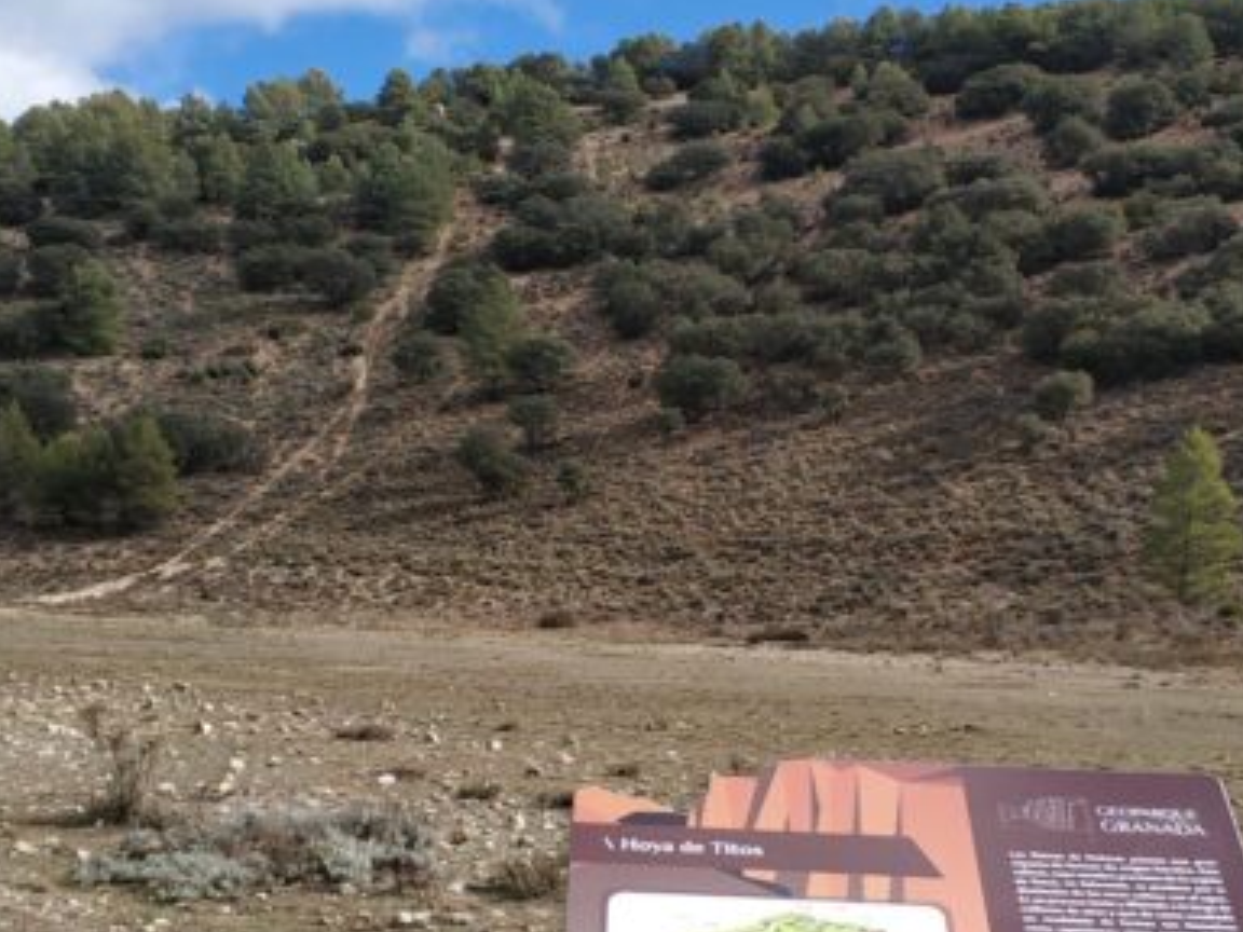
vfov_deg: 26.7
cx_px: 660
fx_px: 1939
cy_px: 688
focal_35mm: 54
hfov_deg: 35.5
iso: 103
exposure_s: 1/1396
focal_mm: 3.82
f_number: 1.8
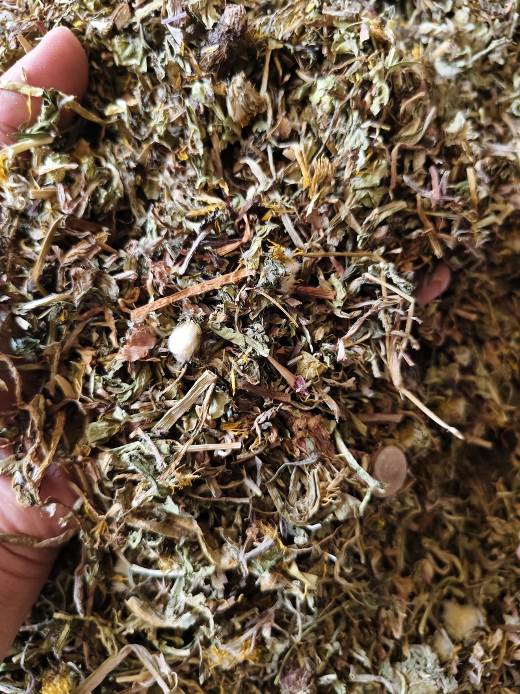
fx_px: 461
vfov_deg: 73.9
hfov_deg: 58.9
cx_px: 260
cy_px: 347
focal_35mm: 23
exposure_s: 1/282
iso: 3556
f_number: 1.88
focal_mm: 5.56
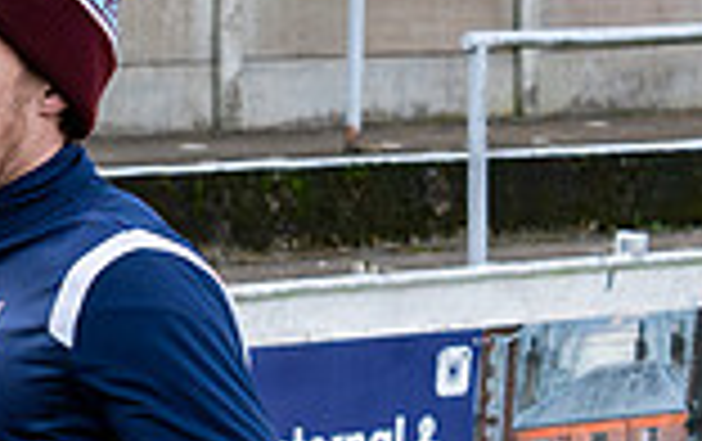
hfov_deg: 7.2
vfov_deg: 4.6
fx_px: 5460
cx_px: -556
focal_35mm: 285
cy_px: 810
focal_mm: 35
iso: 1250
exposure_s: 1/1600
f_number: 4.5
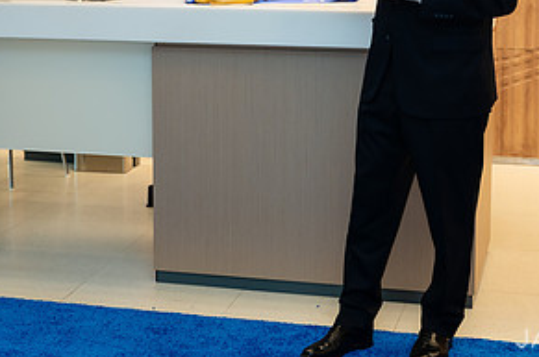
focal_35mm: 87
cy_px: 29
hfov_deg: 23.3
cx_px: 160
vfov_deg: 15.5
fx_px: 1300
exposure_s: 1/200
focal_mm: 43
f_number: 3.5
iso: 500
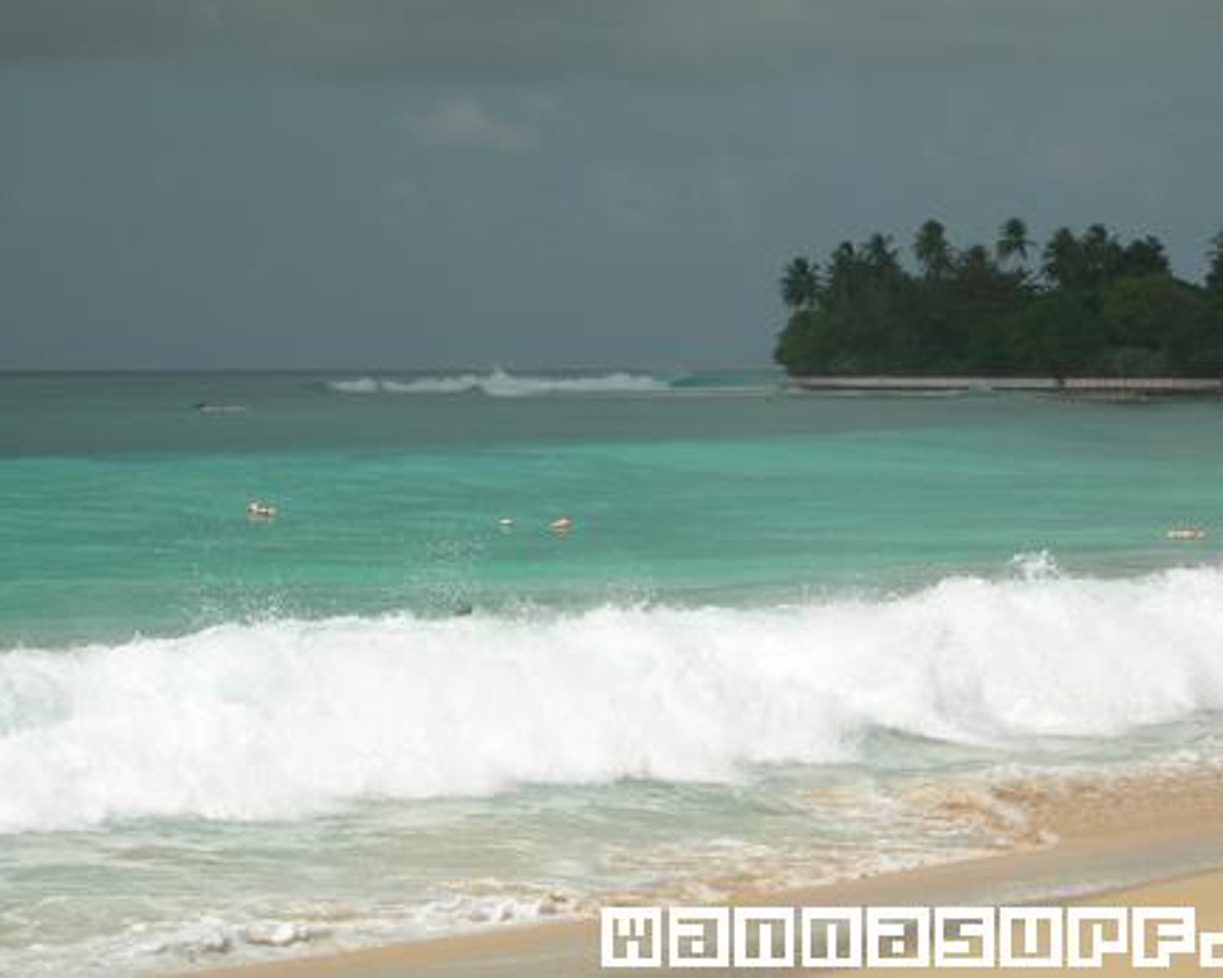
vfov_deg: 11.0
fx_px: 5065
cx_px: 705
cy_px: 421
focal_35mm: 140
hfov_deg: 13.8
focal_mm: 23.4
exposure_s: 1/352
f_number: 8.2
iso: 50
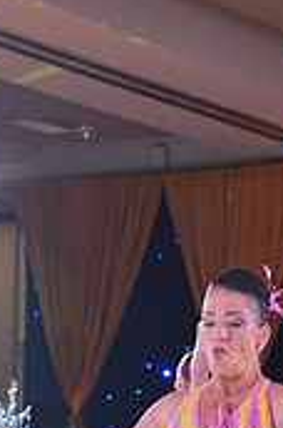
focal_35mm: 169
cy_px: 590
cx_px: 364
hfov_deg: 8.0
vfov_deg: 11.8
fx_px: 2001
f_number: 4
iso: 2000
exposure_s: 1/400
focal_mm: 50
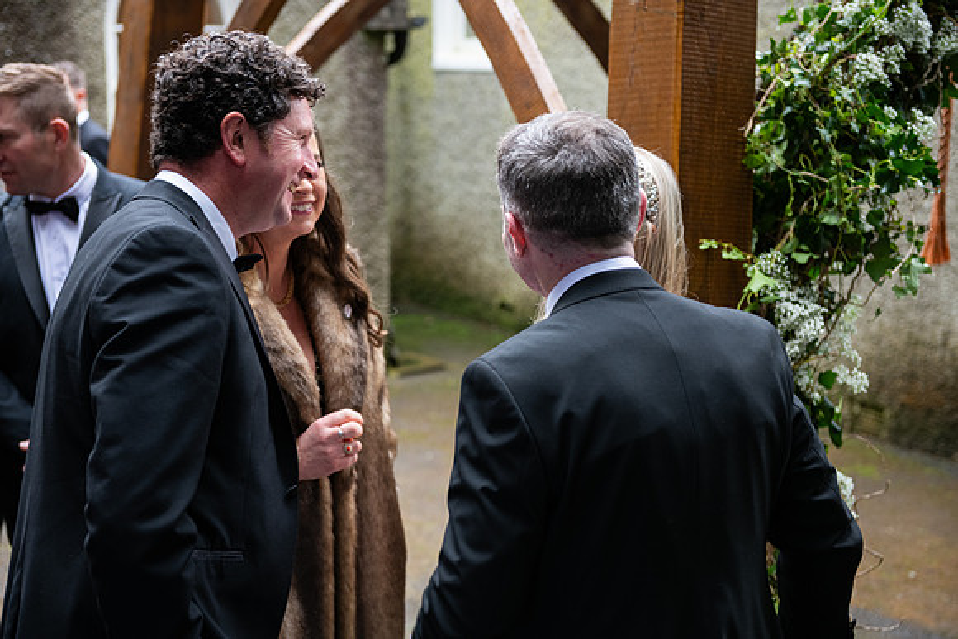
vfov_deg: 23.4
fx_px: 1544
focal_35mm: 58
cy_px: 320
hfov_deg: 34.5
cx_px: 479
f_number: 3.5
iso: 400
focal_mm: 58
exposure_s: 1/160
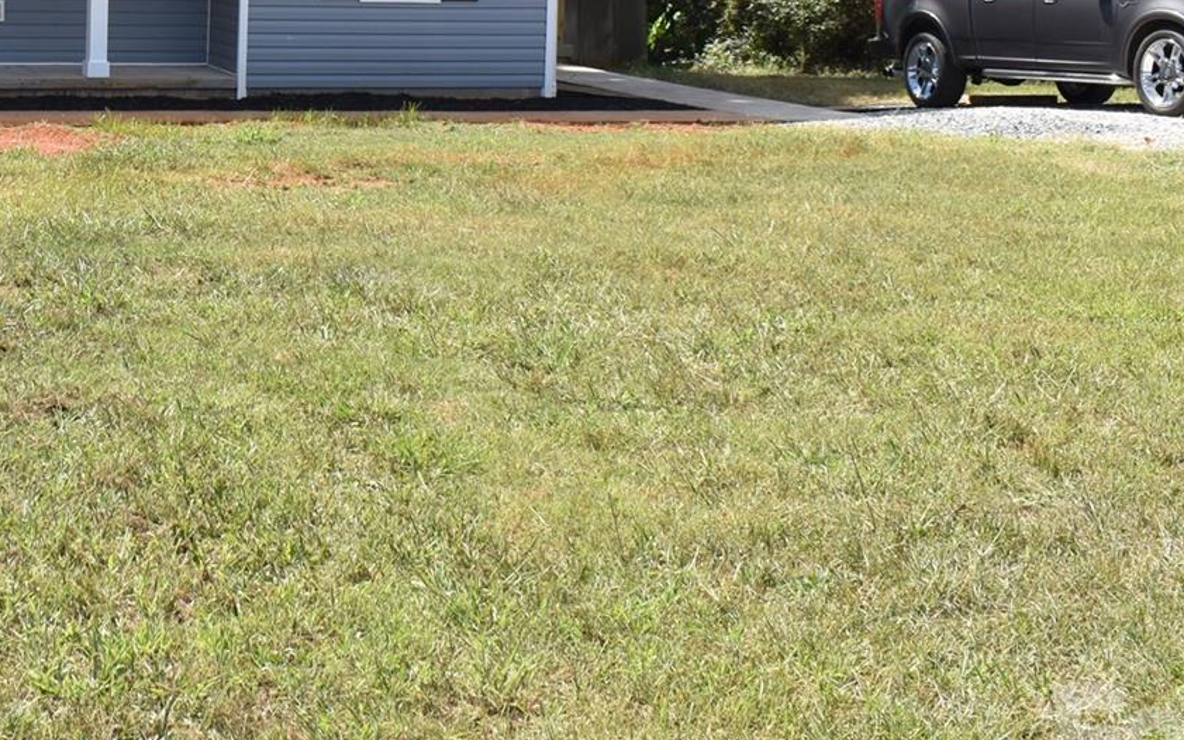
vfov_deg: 18.9
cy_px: 1
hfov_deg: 29.1
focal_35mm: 67
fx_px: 2162
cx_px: 62
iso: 200
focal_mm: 18
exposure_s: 1/320
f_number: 8
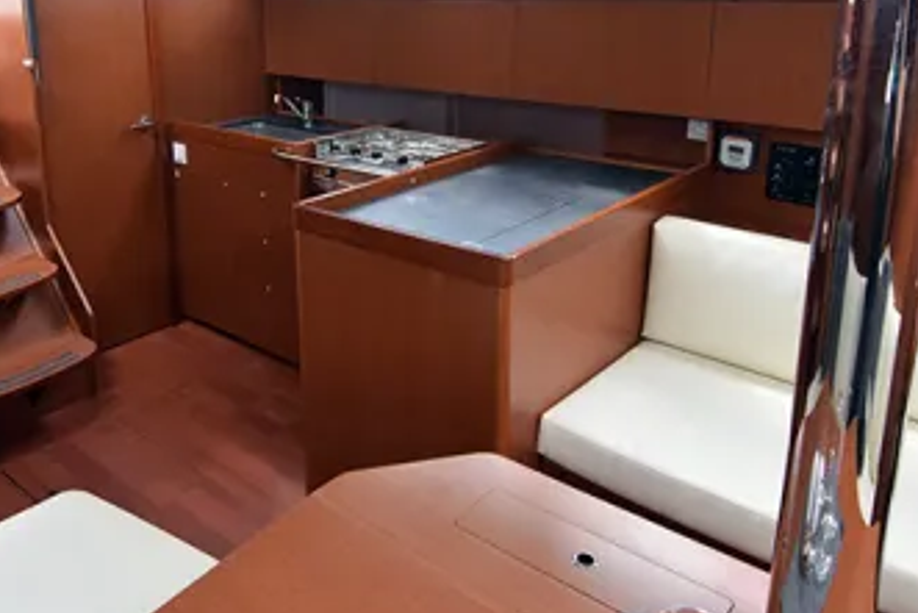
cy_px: 175
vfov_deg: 42.8
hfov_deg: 61.7
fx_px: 763
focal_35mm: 30
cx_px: 383
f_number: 5.6
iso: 1600
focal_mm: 11
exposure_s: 1/125
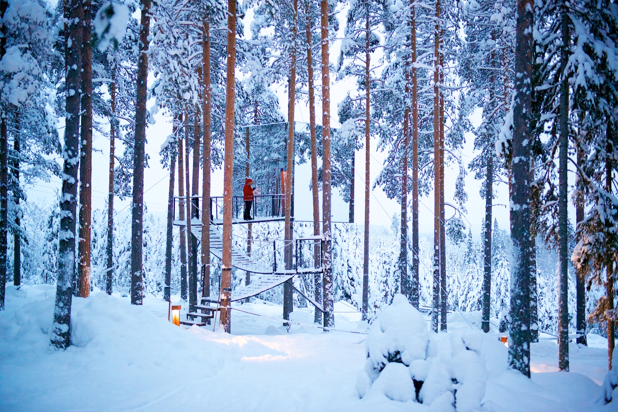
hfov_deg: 43.6
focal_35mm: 45
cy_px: 206
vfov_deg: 29.9
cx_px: 309
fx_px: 773
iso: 3200
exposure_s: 1/80
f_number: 2.8
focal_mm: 45
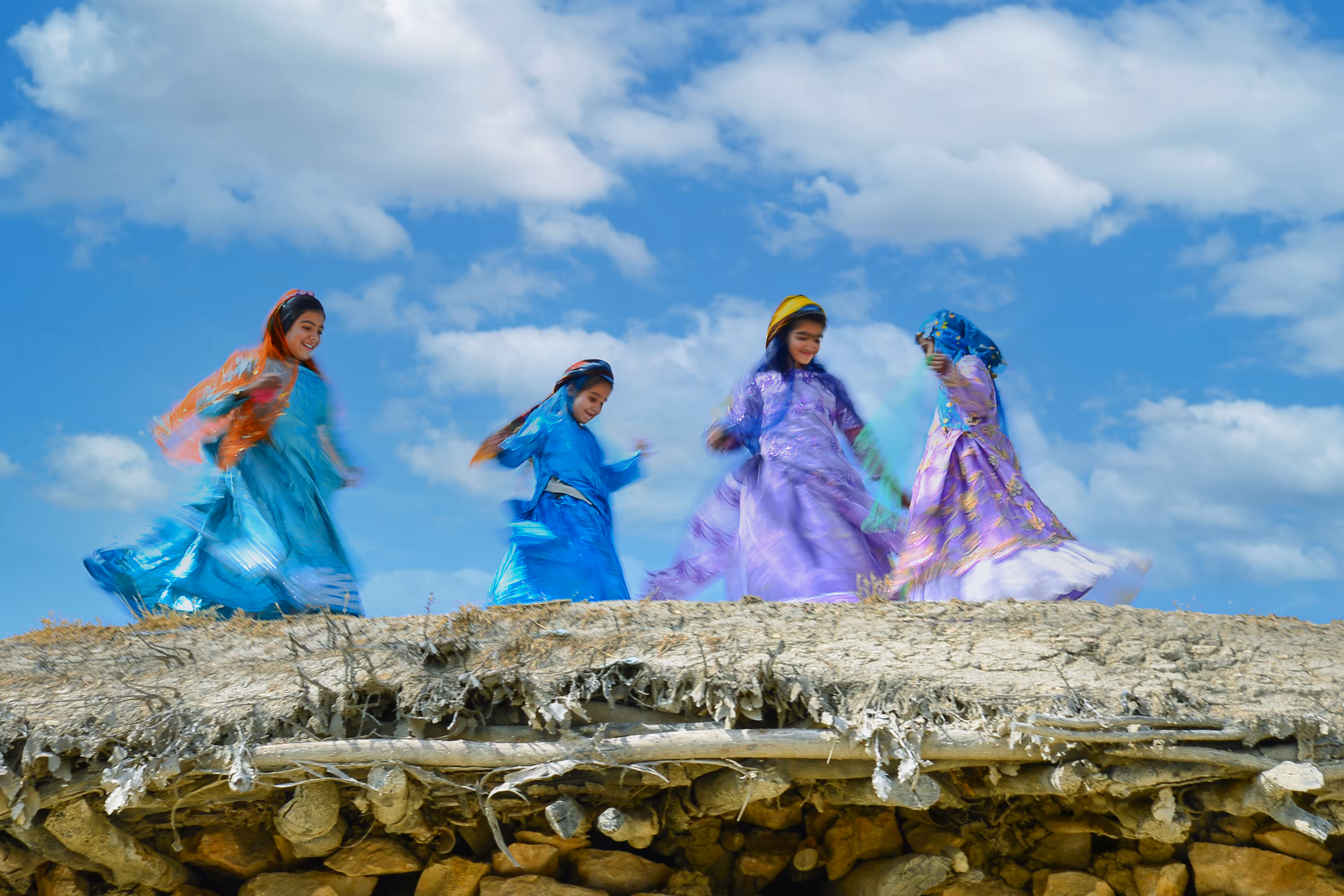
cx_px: 672
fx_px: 896
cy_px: 448
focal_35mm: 24
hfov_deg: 73.7
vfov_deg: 53.1
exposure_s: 1/20
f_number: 22
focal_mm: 24
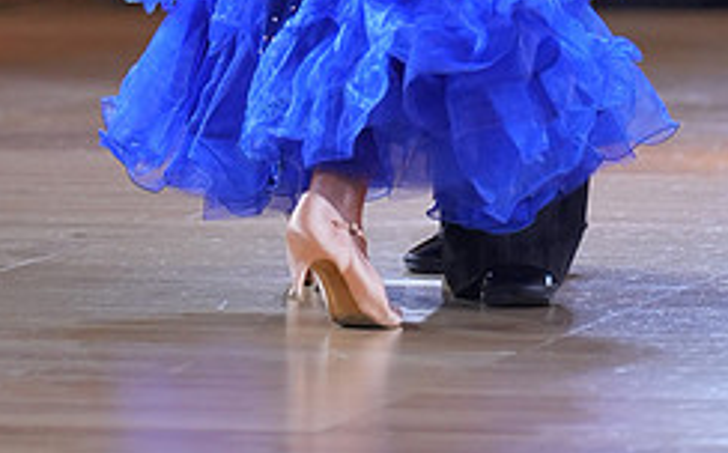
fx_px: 8841
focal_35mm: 446
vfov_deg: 2.9
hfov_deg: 4.7
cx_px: 330
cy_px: -373
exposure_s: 1/500
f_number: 2
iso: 1250
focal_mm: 123
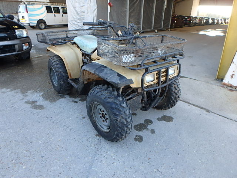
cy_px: 89
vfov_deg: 63.4
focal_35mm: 21
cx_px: 118
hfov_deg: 79.0
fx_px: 144
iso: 125
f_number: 3.5
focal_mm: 3.7
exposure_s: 1/80
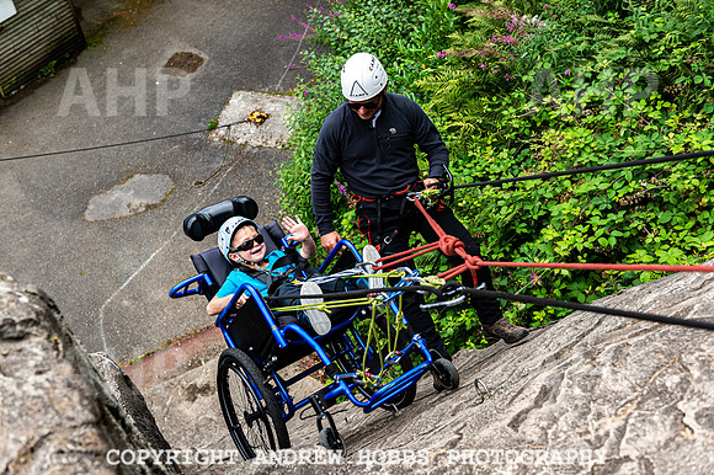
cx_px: 357
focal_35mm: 36
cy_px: 238
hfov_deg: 53.2
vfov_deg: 36.8
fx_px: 714
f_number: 4
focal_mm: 36
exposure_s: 1/800
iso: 250
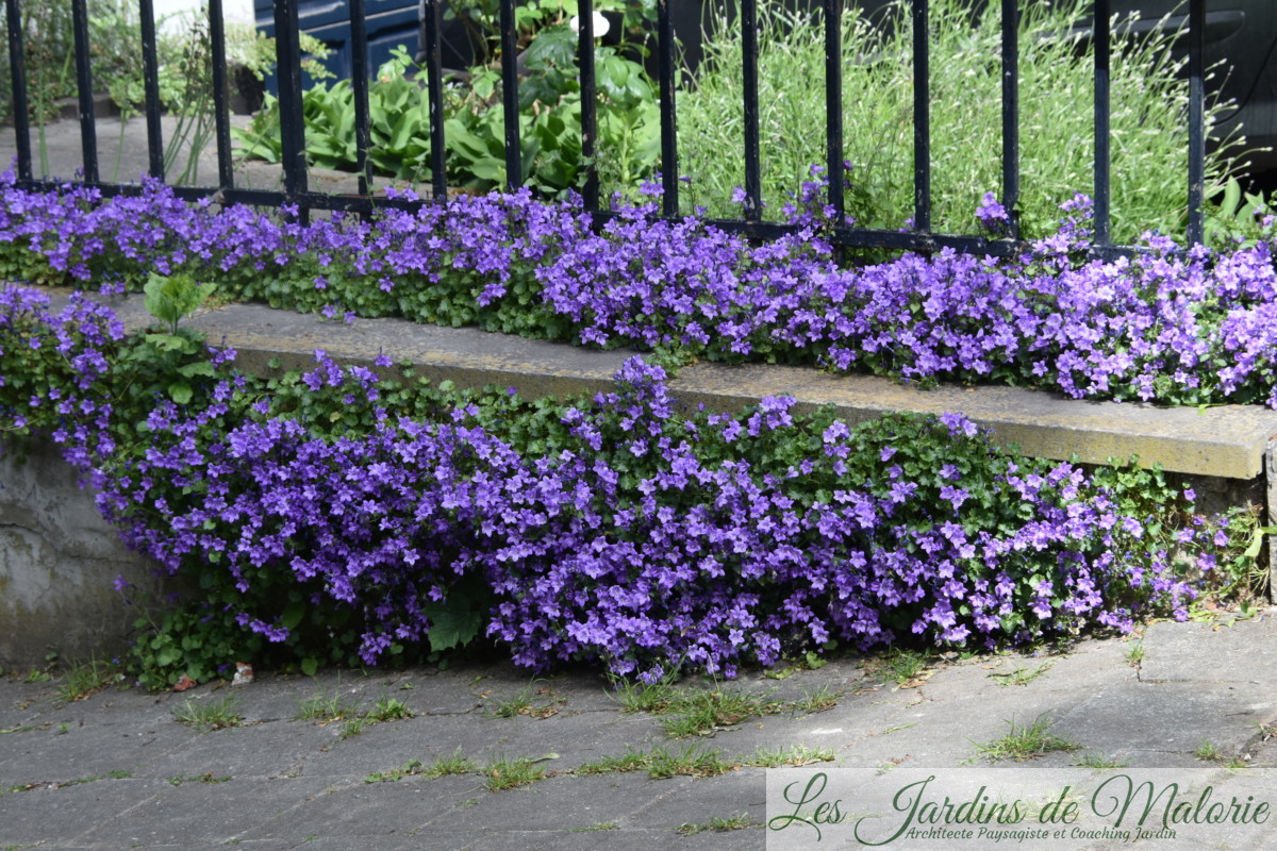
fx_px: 3192
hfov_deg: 22.6
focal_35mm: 90
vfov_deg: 15.2
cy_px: 426
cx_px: 638
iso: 220
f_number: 8
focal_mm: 60
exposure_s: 1/125
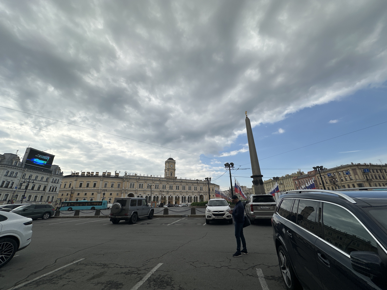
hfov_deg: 102.1
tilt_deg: +20.6
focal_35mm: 14
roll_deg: +1.2
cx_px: 194
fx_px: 157
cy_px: 145
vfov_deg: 85.7
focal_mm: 2.22
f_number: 2.2
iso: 50
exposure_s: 1/2817
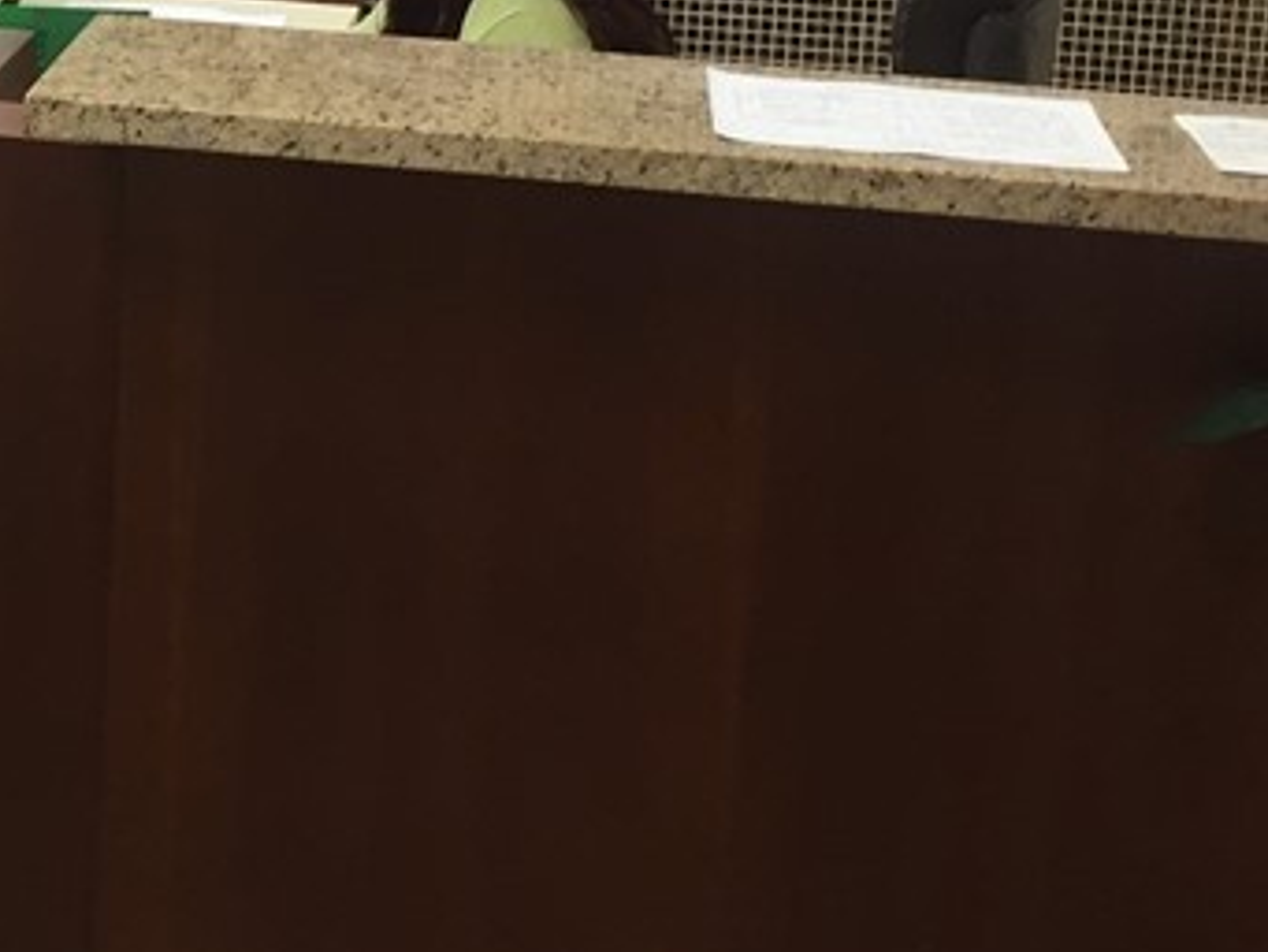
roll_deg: -4.0
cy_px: -63
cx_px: 48
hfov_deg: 21.8
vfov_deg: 16.5
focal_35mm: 87
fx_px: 3188
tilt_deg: -10.2
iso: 40
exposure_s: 1/30
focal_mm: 4.15
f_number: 2.2
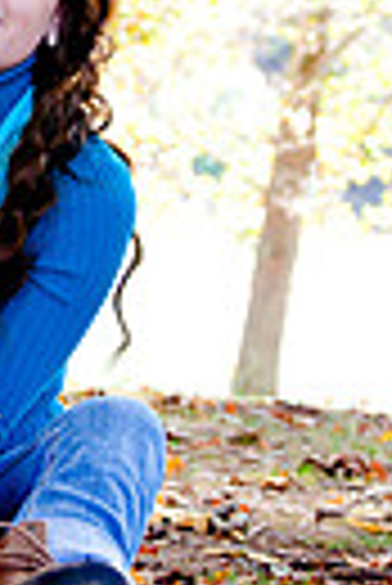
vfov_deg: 14.1
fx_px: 2362
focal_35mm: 145
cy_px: 135
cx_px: -151
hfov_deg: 9.3
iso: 200
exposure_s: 1/100
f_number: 3.2
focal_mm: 28
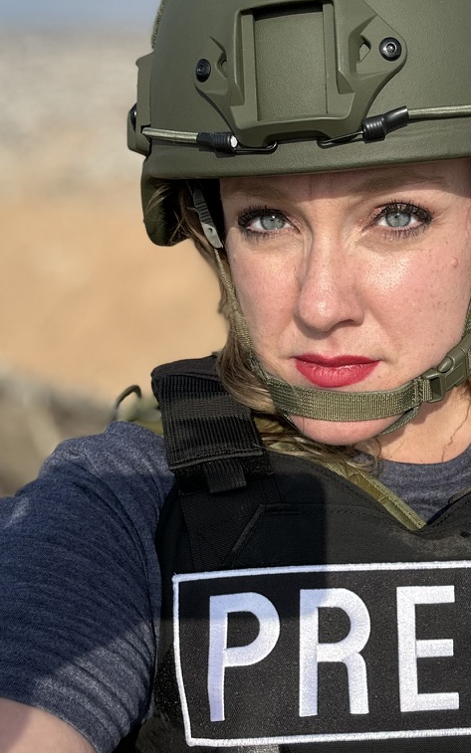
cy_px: 378
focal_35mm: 43
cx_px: 368
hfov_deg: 29.3
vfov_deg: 46.2
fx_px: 883
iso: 25
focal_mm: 2.69
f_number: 1.9
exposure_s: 1/1859
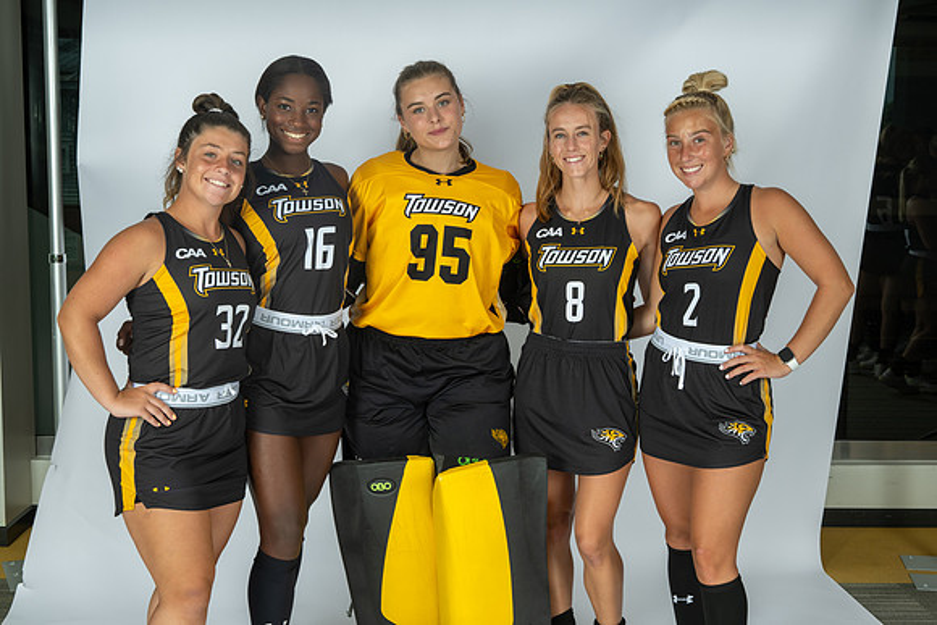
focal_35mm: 53
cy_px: 334
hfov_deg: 37.8
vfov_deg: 25.7
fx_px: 1369
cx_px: 474
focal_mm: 46
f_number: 10
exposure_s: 1/200
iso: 160
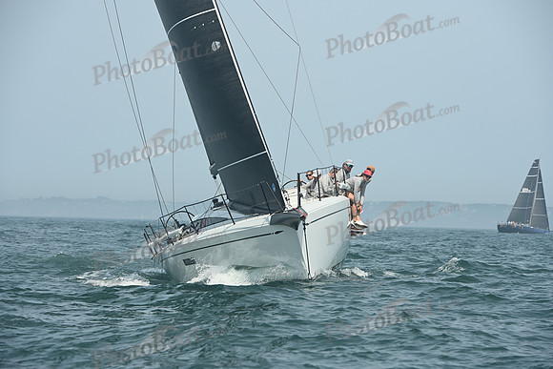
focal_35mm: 155
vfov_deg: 8.9
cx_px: 276
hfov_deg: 13.2
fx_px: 2381
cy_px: 184
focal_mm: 155
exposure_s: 1/1250
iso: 320
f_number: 7.1
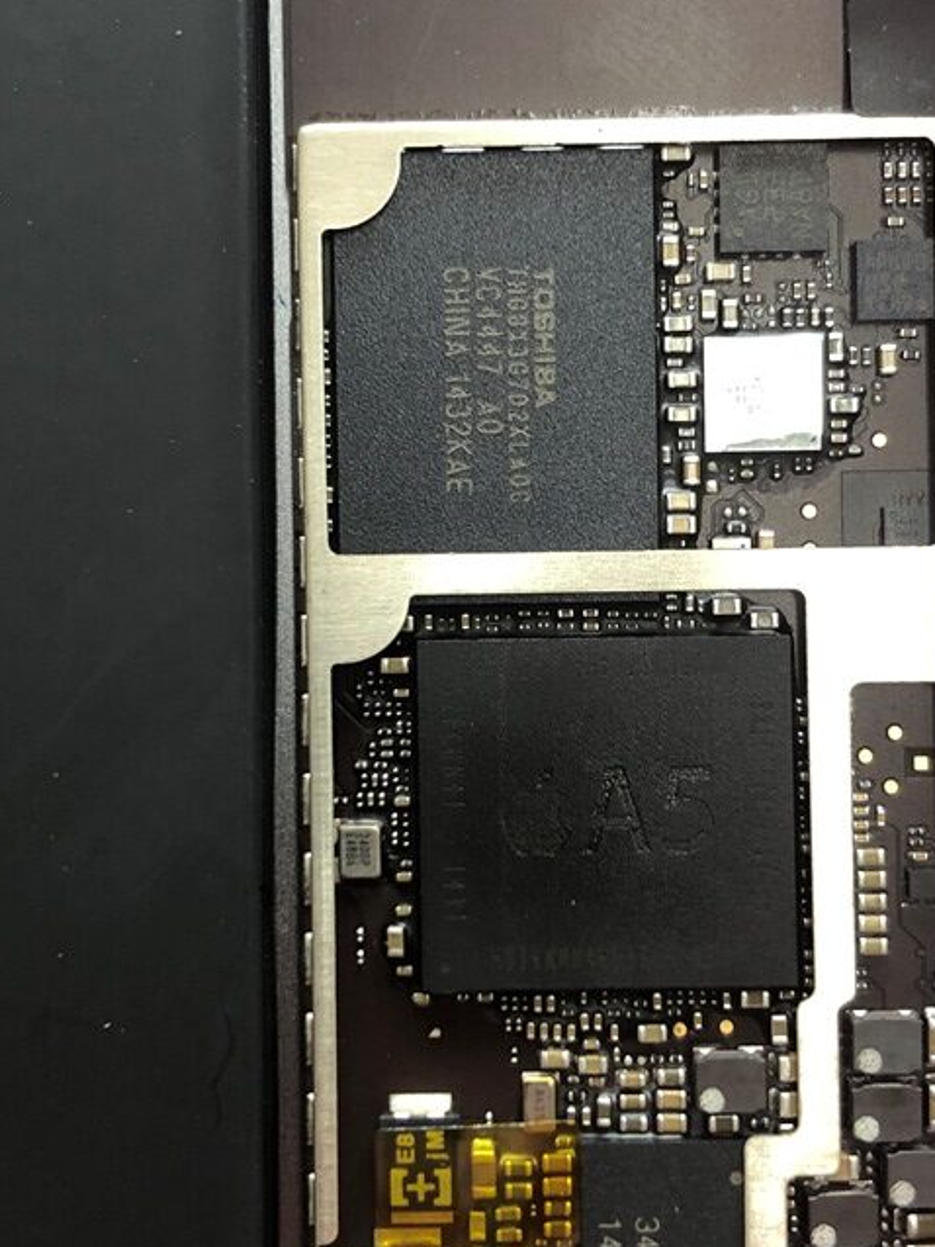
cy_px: 832
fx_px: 1620
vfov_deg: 41.5
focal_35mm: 45
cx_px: 387
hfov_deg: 32.1
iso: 40
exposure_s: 1/33
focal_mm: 3.99
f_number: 1.8
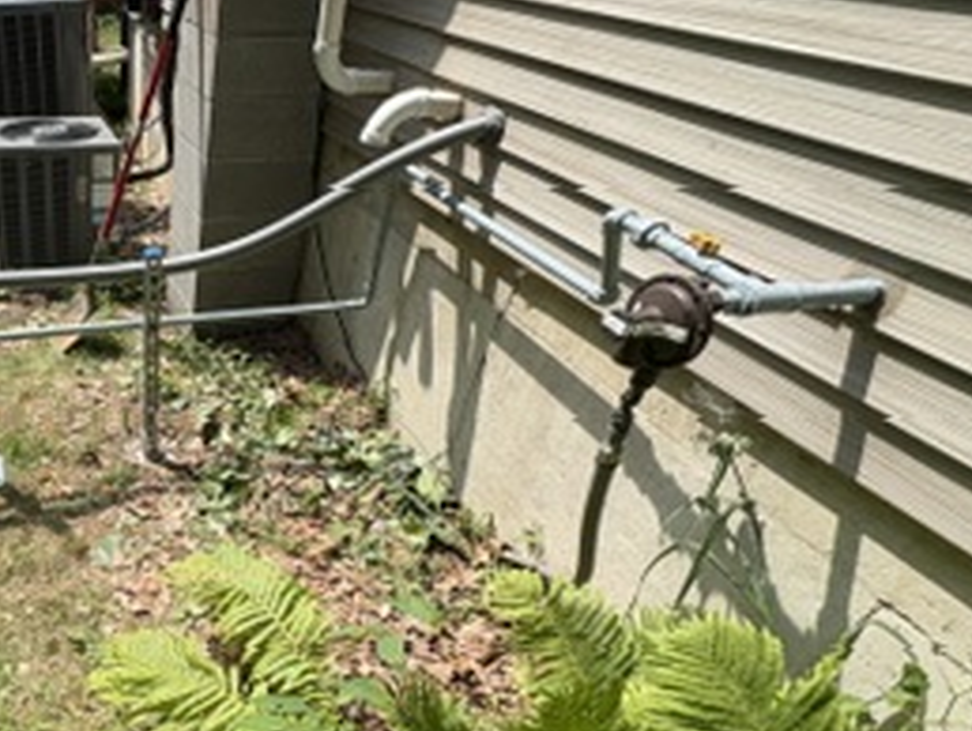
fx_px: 731
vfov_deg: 52.9
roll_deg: +0.8
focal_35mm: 26
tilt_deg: -33.8
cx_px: 113
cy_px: 422
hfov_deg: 58.4
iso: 40
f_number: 2.2
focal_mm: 2.22
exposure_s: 1/821
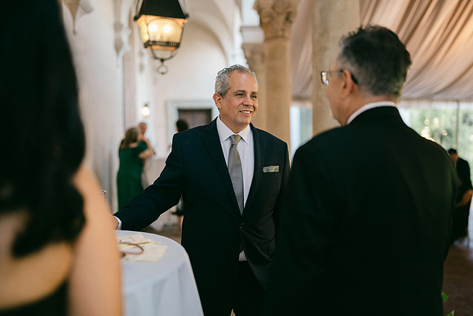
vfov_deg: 37.9
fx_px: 460
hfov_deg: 54.4
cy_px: 158
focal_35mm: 35
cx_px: 236
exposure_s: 1/125
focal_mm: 35
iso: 400
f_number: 1.2
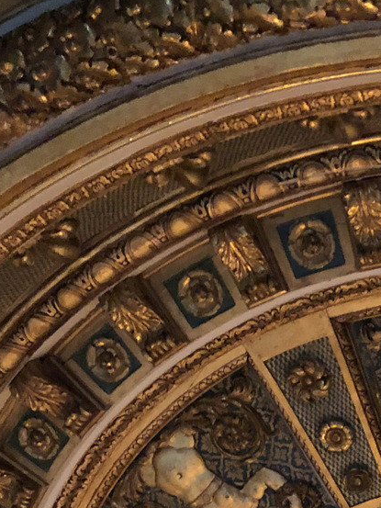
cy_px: 672
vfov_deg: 21.6
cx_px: 483
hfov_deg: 17.2
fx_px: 1188
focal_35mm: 81
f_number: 1.8
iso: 100
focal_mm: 4
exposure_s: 1/4
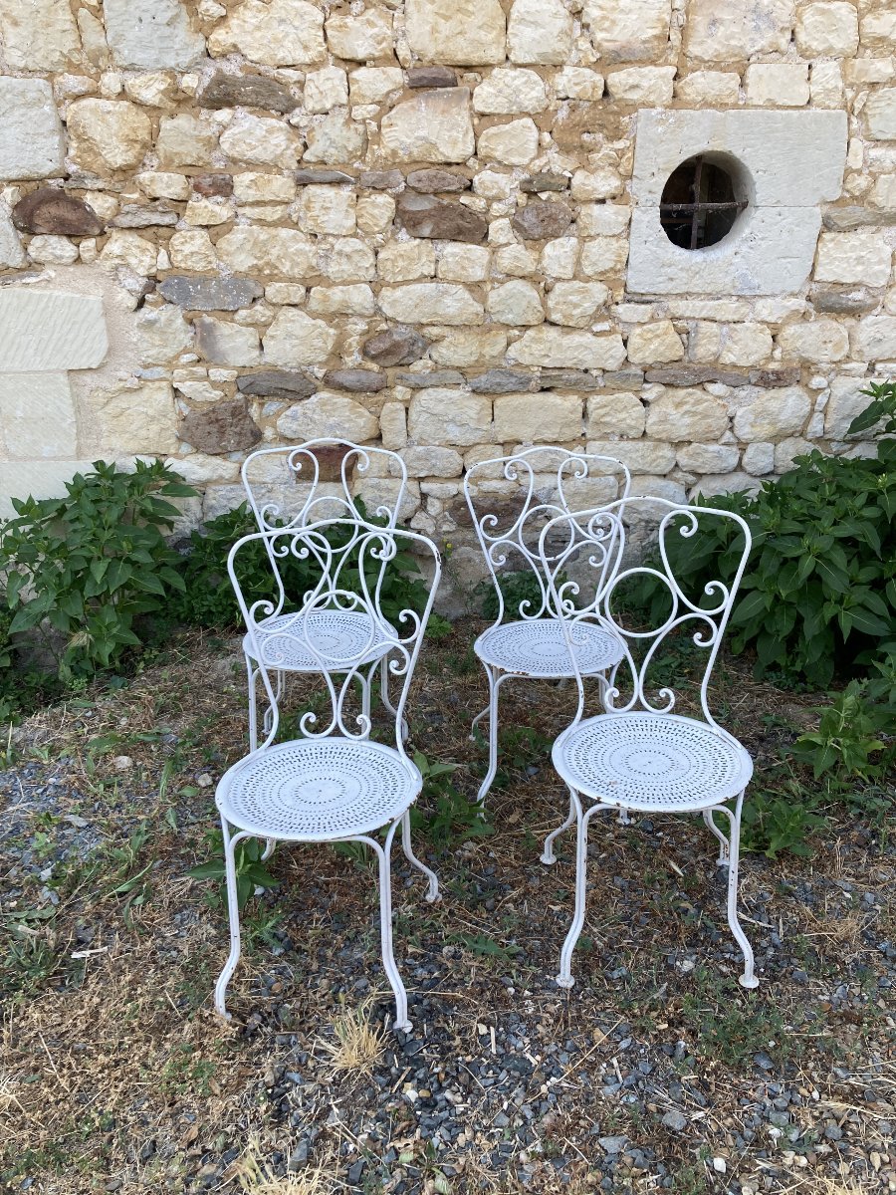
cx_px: 448
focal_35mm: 28
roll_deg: +0.1
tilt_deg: -21.6
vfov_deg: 63.4
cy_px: 598
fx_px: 966
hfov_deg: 49.7
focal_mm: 3.99
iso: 20
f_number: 1.8
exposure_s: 1/133
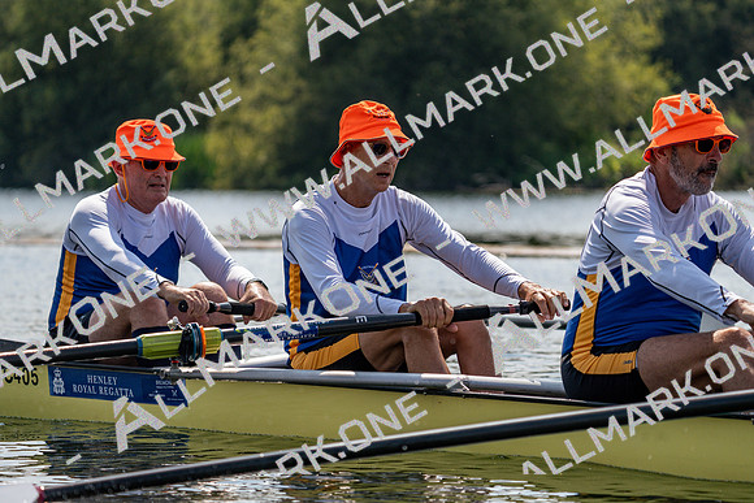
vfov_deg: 6.9
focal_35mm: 200
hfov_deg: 10.3
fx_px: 4190
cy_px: 252
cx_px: 377
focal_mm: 200
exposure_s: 1/1600
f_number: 5.6
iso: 200
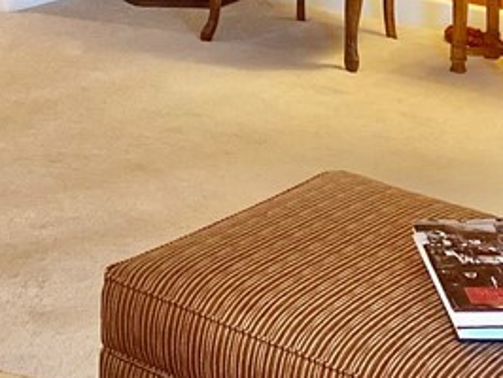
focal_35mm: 100
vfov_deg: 13.5
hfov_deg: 19.6
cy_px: -274
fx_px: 1454
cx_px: 210
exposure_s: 1/60
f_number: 1.8
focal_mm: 4.25
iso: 500
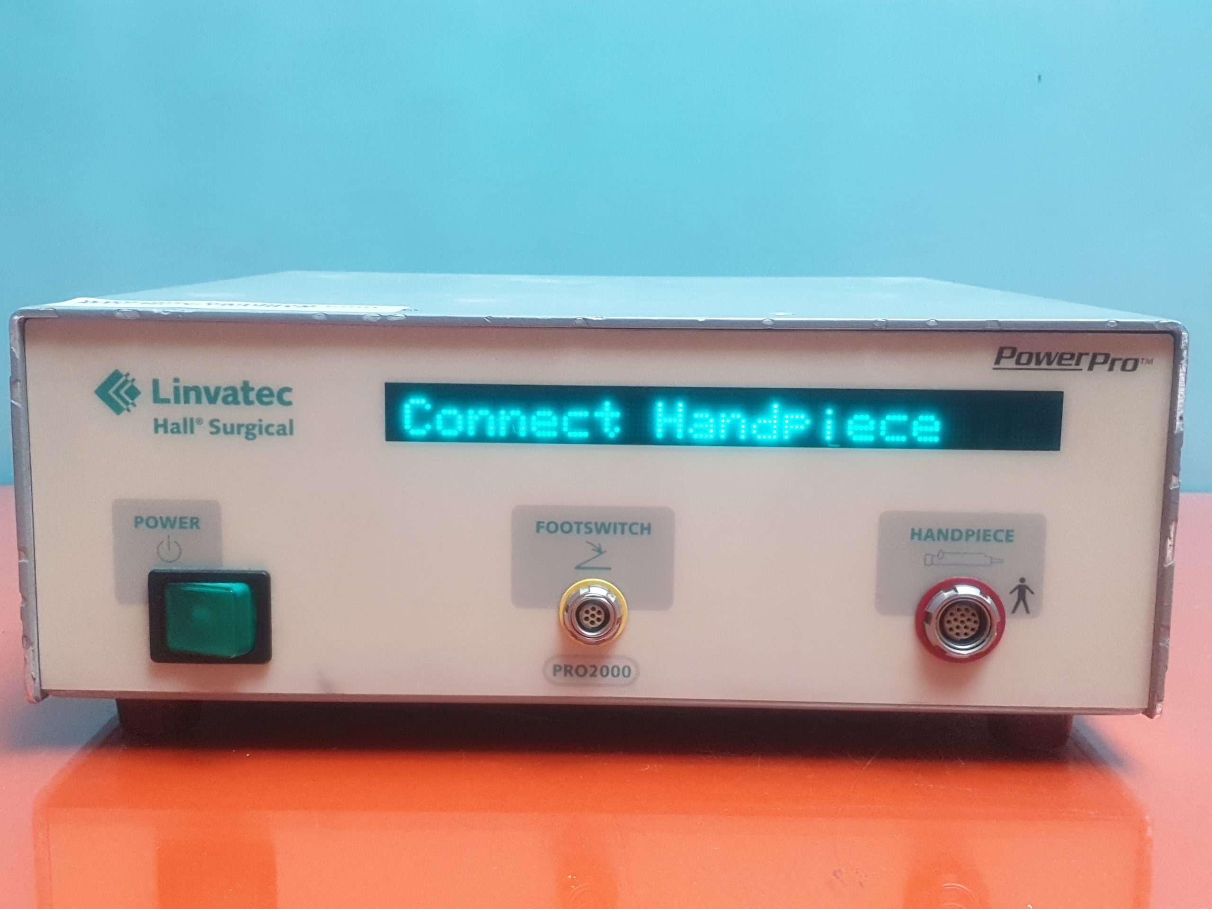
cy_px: 454
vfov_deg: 53.1
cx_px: 606
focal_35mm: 26
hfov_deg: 67.3
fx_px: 910
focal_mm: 4.3
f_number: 2.4
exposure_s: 1/60
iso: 250
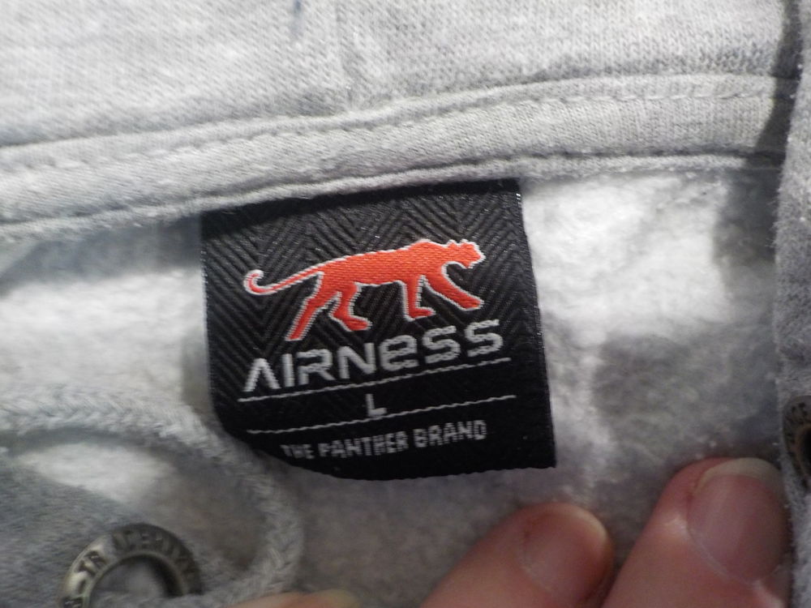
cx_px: 406
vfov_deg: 46.8
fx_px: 703
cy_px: 304
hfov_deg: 60.0
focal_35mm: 30
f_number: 3.3
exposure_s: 1/15
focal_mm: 4.1
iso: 400
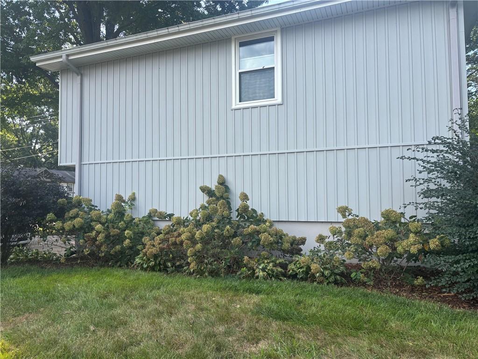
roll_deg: +0.6
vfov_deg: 53.1
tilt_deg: +3.0
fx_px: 359
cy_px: 180
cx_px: 239
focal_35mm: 26
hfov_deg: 67.3
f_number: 1.6
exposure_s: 1/711
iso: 50
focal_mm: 5.96
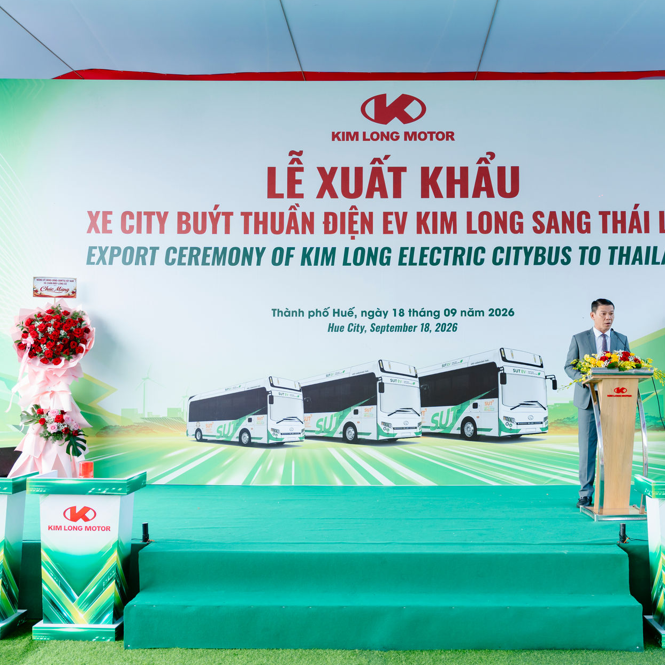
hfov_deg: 39.9
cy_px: 332
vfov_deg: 40.0
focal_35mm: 42
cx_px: 393
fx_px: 913
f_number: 3.2
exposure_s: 1/400
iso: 400
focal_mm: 30
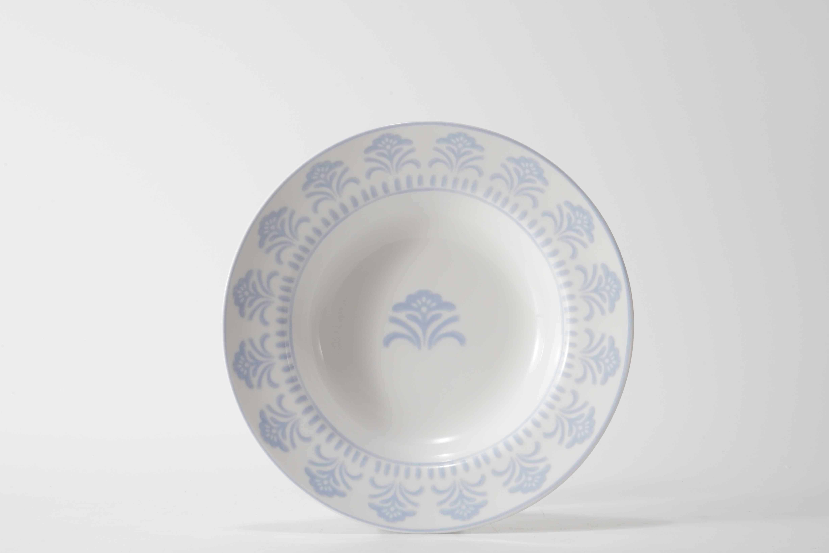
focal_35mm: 61
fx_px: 1405
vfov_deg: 22.2
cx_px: 425
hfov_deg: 32.9
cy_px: 333
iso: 1250
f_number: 20
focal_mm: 50
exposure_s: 1/13
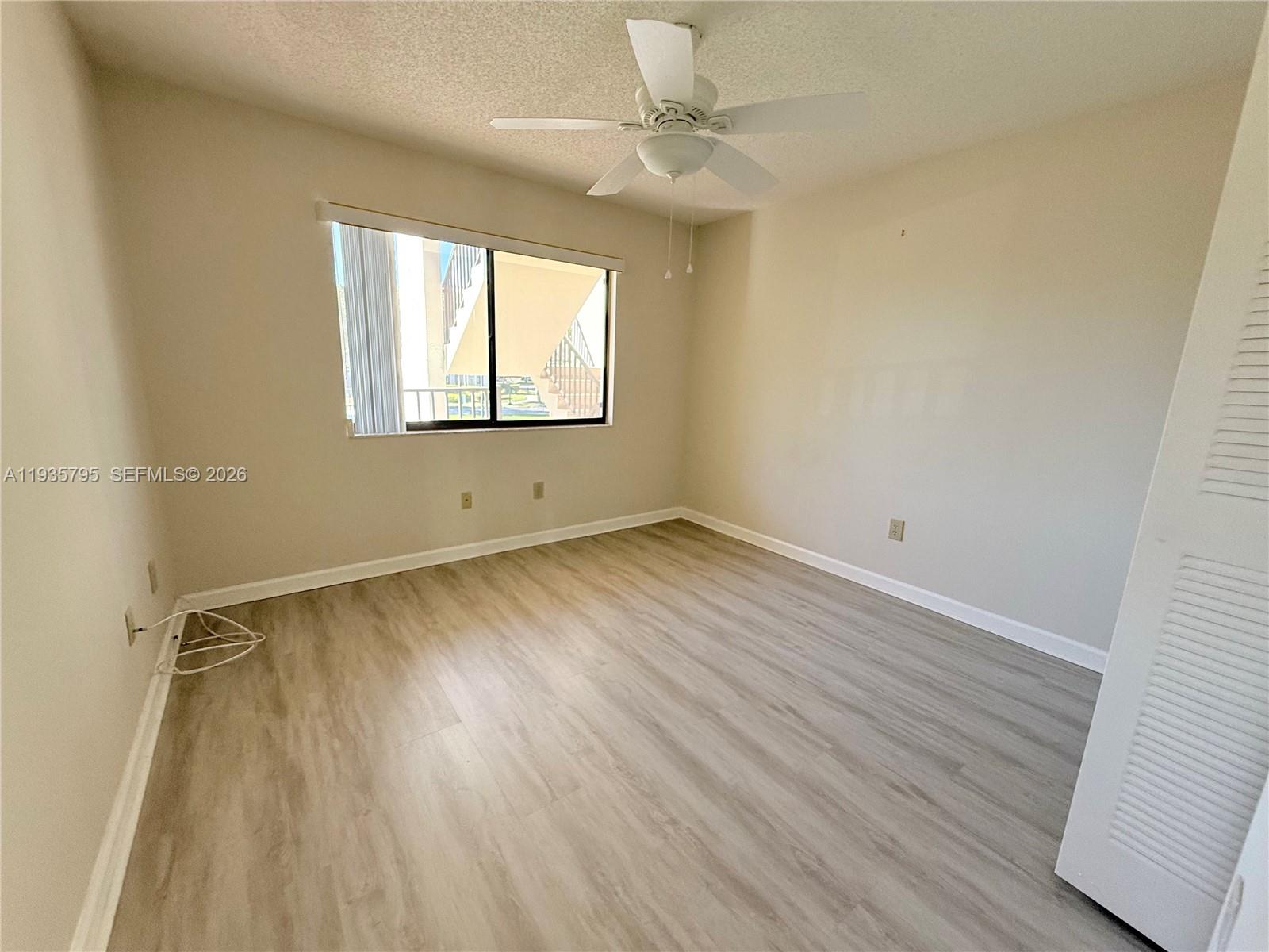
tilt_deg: -10.8
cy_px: 476
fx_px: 513
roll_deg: -2.0
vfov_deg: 85.7
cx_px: 634
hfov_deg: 102.1
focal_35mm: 14
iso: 320
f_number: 2.2
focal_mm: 2.22
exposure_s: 1/99
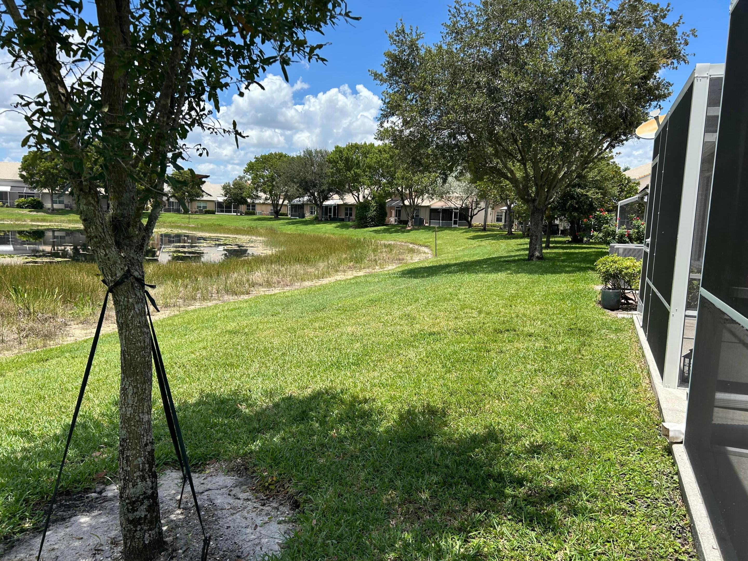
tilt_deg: -8.0
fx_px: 562
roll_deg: -1.7
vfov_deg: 53.1
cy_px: 280
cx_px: 374
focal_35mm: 26
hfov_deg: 67.3
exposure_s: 1/3257
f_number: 1.5
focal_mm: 5.7
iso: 50
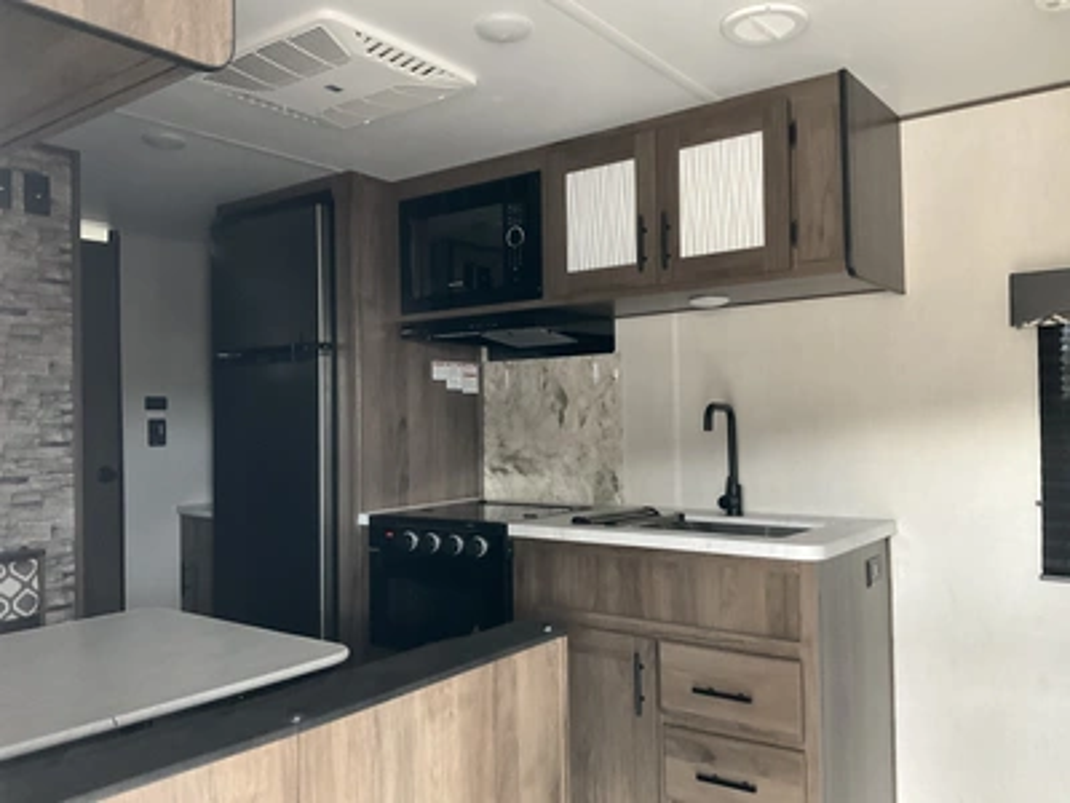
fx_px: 896
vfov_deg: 48.2
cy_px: 402
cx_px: 535
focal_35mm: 29
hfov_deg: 61.7
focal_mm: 3
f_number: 1.8
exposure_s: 1/46
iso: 320
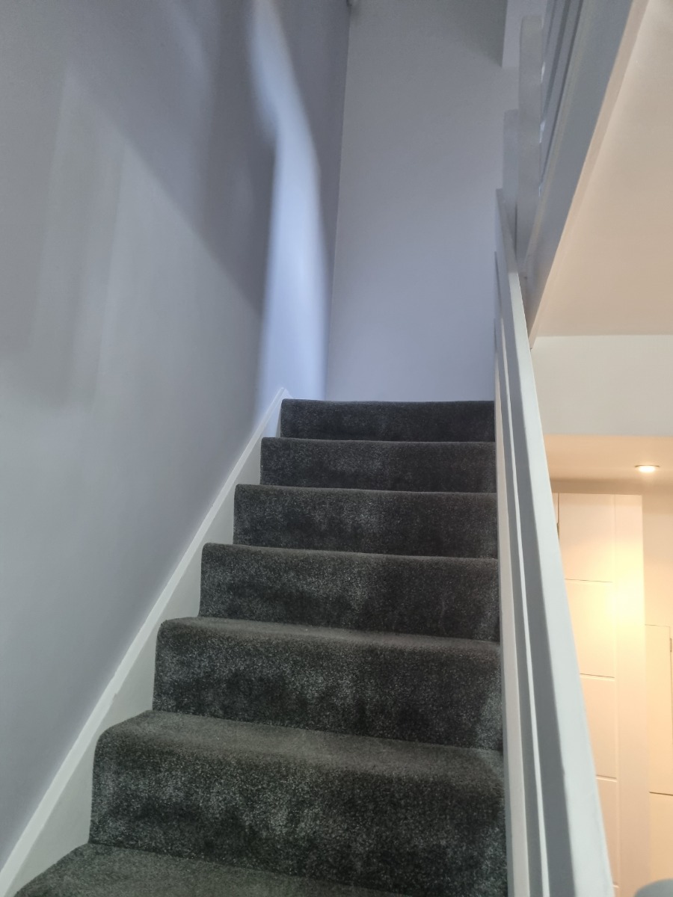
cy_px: 448
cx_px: 336
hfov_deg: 53.1
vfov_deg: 67.3
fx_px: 674
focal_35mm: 26
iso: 200
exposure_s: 1/50
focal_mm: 5.4
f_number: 1.8
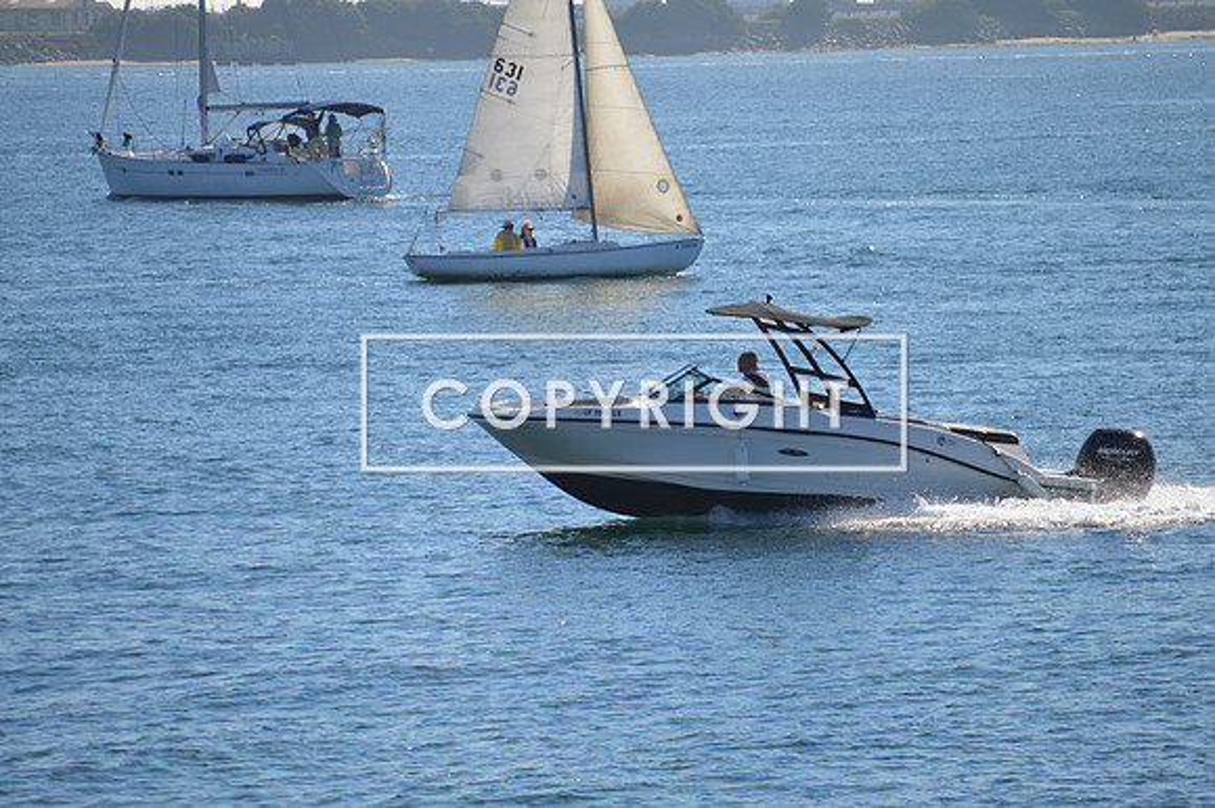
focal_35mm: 285
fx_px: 9613
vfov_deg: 4.8
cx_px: 608
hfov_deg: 7.2
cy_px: 404
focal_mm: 190
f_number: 5.6
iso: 100
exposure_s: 1/500
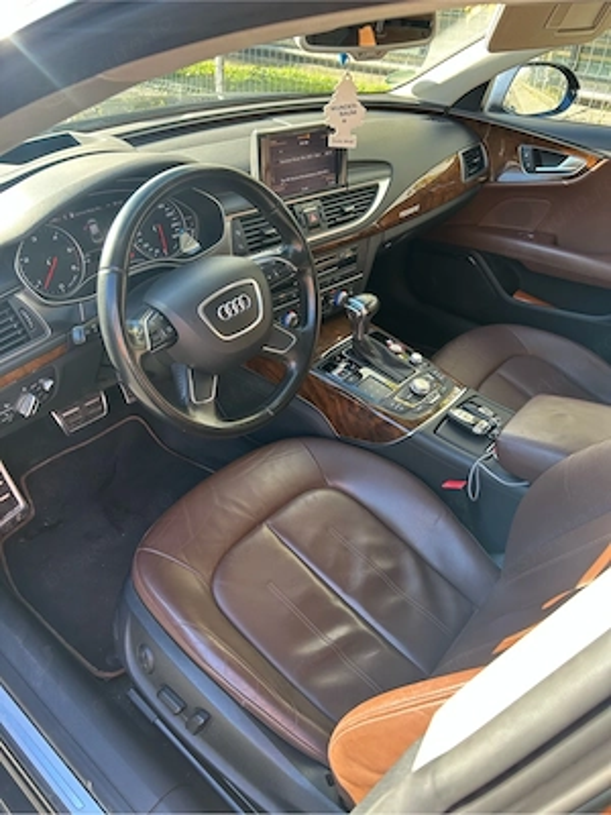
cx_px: 306
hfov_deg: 53.1
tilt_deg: -34.6
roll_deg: -3.5
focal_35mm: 26
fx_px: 612
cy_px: 408
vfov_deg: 67.3
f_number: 1.5
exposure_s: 1/171
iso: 50
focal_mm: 5.7
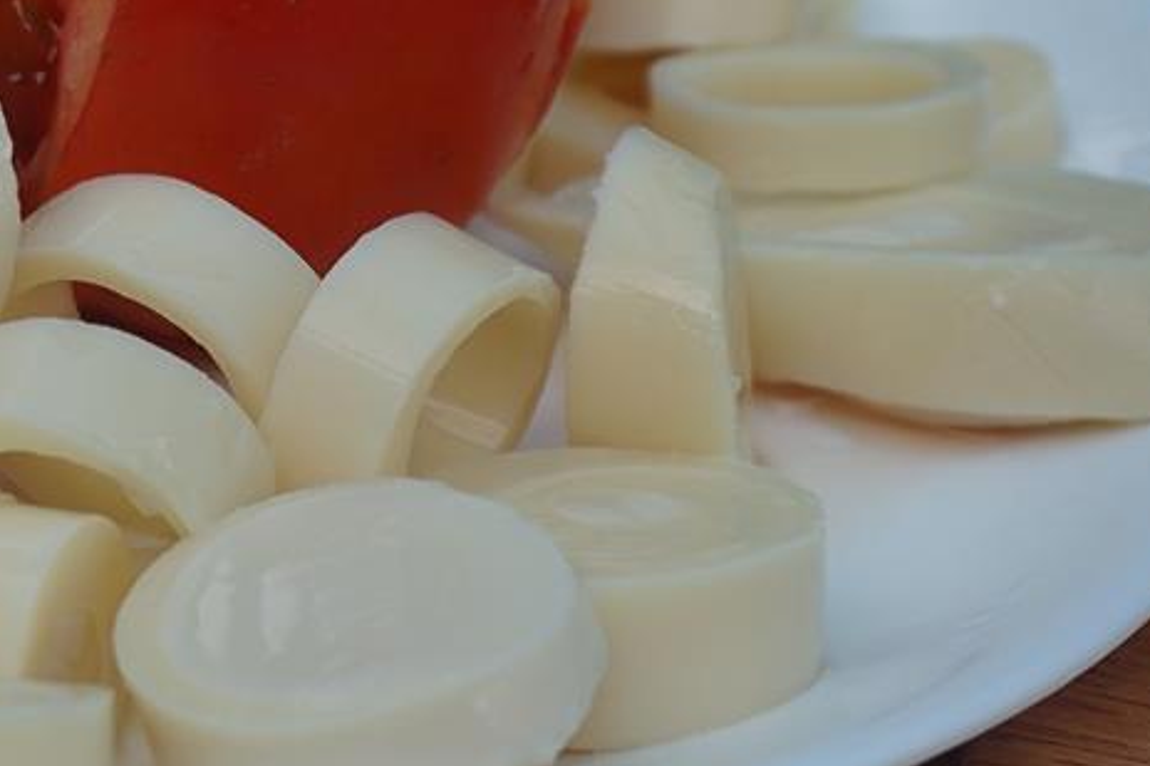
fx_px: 3129
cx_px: -50
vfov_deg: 13.9
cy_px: 250
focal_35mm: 98
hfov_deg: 20.1
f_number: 5
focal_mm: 28
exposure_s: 1/60
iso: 100
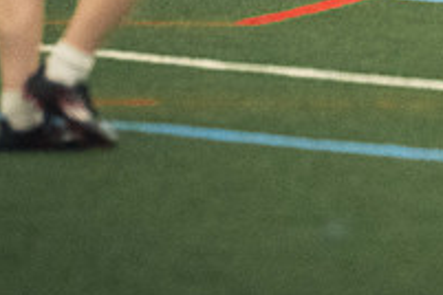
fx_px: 10643
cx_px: 529
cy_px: -79
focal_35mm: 865
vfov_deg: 1.6
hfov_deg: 2.4
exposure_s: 1/500
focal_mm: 200
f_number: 2.8
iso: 9000
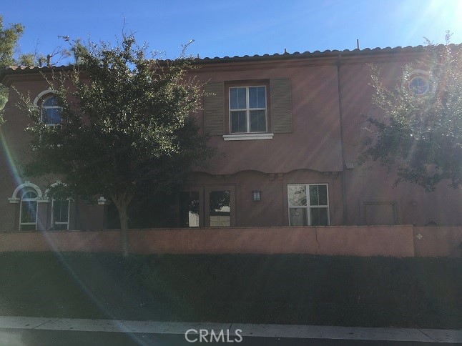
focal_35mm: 29
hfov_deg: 61.7
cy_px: 173
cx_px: 231
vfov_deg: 48.2
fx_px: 387
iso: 25
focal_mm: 4.15
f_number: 2.2
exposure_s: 1/938
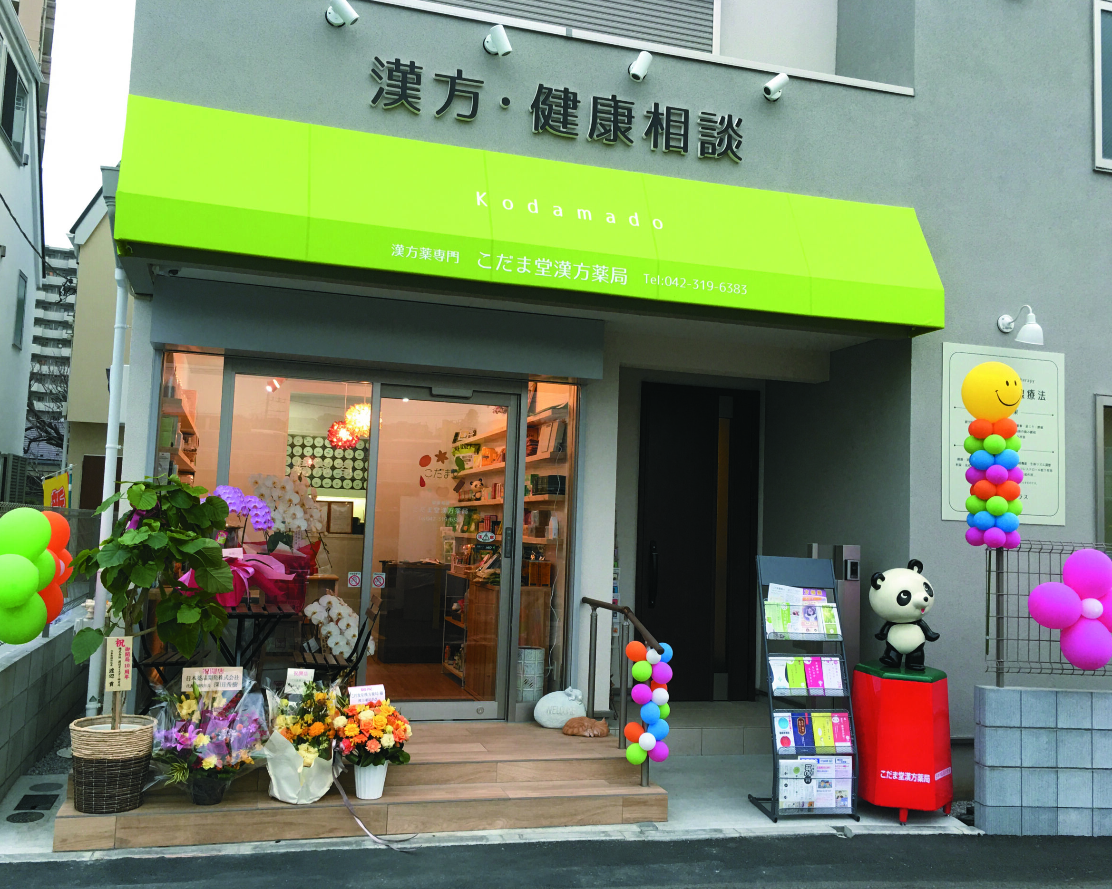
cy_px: 442
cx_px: 535
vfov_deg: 47.1
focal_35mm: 31
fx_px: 1020
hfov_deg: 57.2
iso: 32
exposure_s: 1/30
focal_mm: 4.15
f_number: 2.2
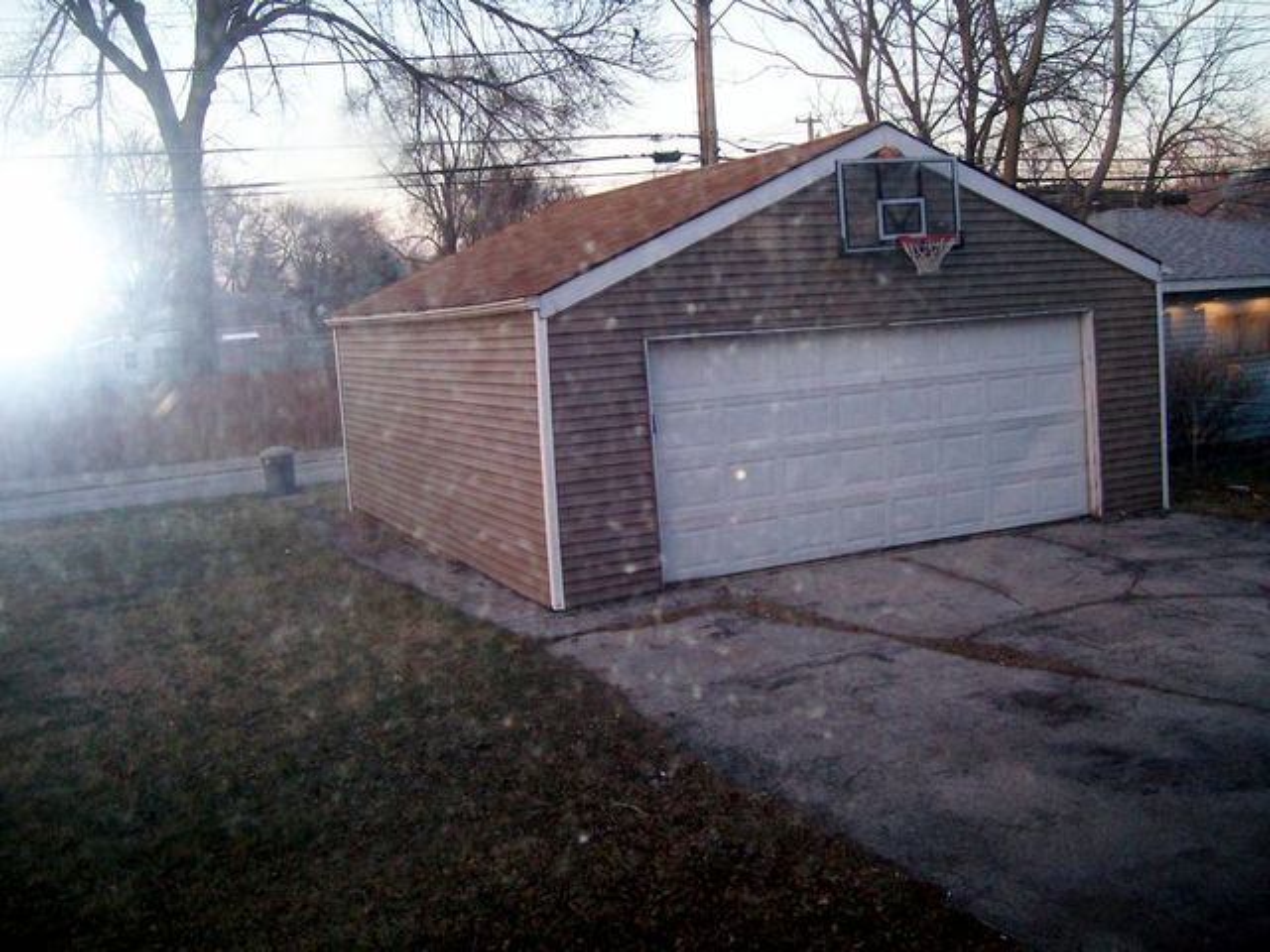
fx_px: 1284
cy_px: 476
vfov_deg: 40.7
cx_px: 635
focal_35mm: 35
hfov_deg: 52.6
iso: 200
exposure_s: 1/64
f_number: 2.8
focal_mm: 5.8
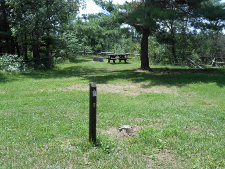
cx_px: 112
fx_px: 286
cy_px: 84
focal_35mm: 44
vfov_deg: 32.9
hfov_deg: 42.9
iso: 80
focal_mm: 7.8
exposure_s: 1/320
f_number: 4.5
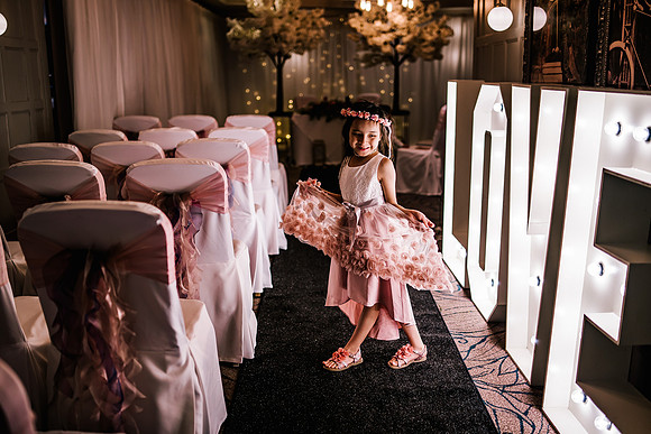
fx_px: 641
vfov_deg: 37.4
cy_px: 217
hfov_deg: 53.8
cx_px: 326
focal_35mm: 35
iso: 200
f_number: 1.6
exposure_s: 1/250
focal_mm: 35
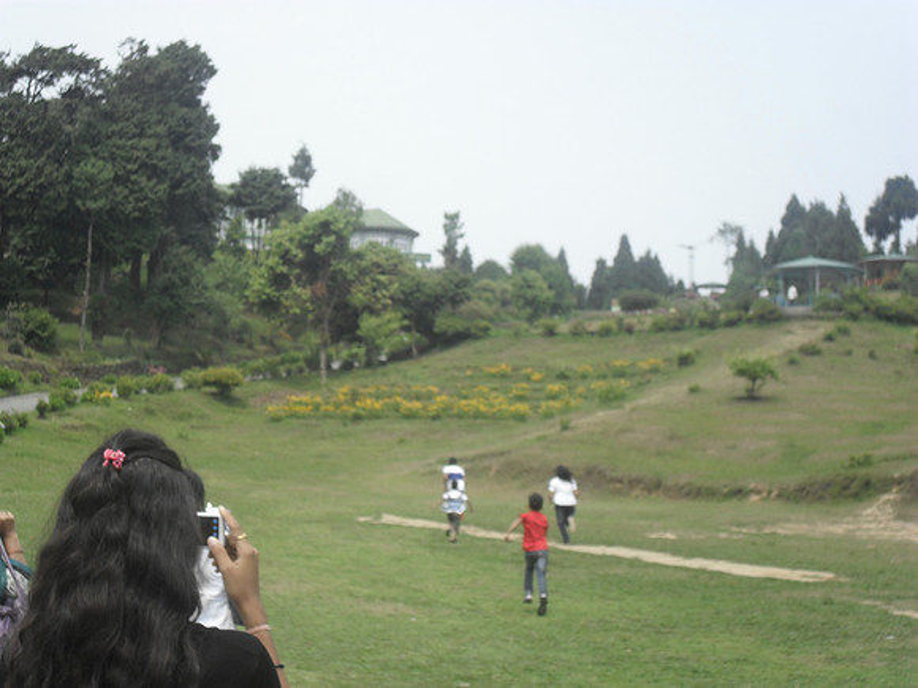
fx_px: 1750
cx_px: 459
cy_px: 344
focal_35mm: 66
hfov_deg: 29.4
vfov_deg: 22.3
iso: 100
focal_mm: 11.7
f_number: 4.6
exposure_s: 1/500
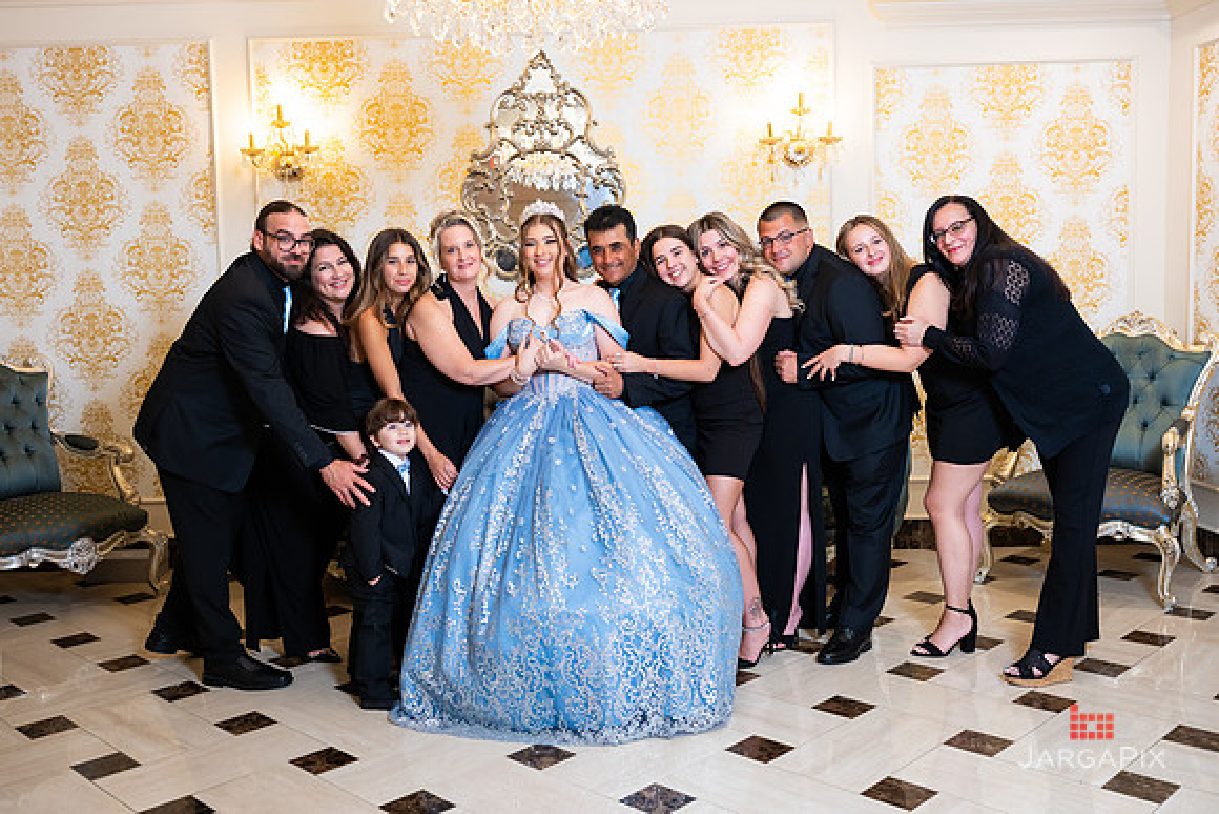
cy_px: 394
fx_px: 1160
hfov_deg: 55.4
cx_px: 575
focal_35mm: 34
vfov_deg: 38.6
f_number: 4
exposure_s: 1/160
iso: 1000
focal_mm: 31.5
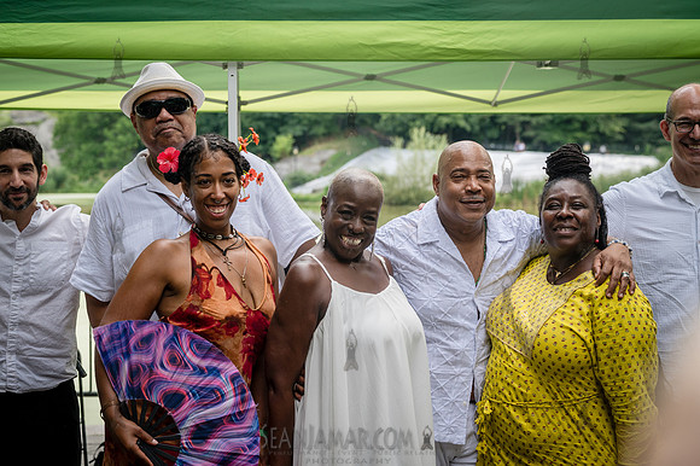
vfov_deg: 19.8
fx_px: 1334
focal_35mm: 69
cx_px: 350
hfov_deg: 29.4
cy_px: 233
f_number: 4.5
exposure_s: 1/800
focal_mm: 66
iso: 640
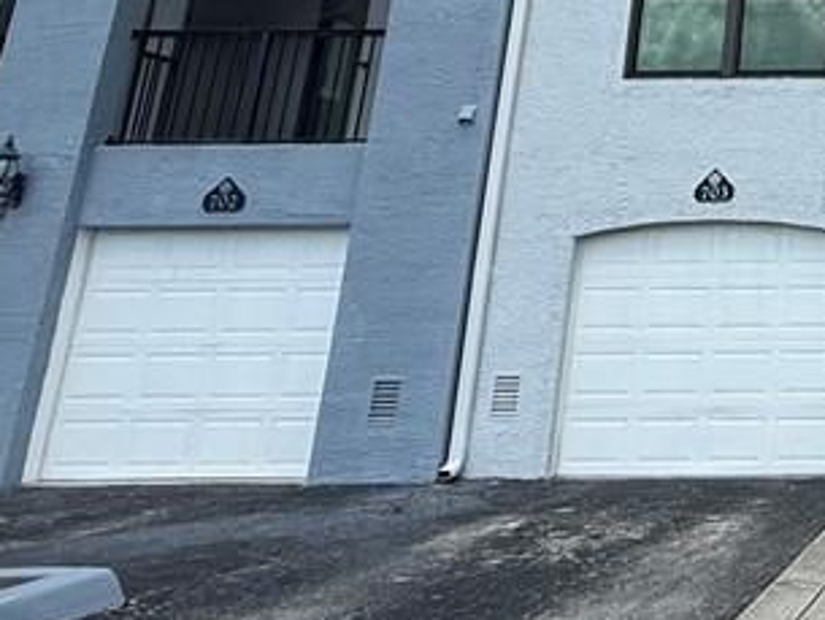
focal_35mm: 47
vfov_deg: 28.9
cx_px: 1147
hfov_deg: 29.6
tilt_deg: +15.7
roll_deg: +0.1
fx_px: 1121
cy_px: 0
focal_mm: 2.22
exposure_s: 1/1698
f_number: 2.2
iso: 50
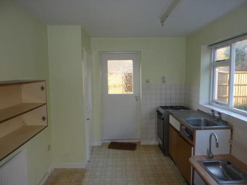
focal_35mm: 25
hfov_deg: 69.4
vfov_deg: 54.9
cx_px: 124
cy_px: 92
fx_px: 178
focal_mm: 4.1
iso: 100
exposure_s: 1/30
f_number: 3.3
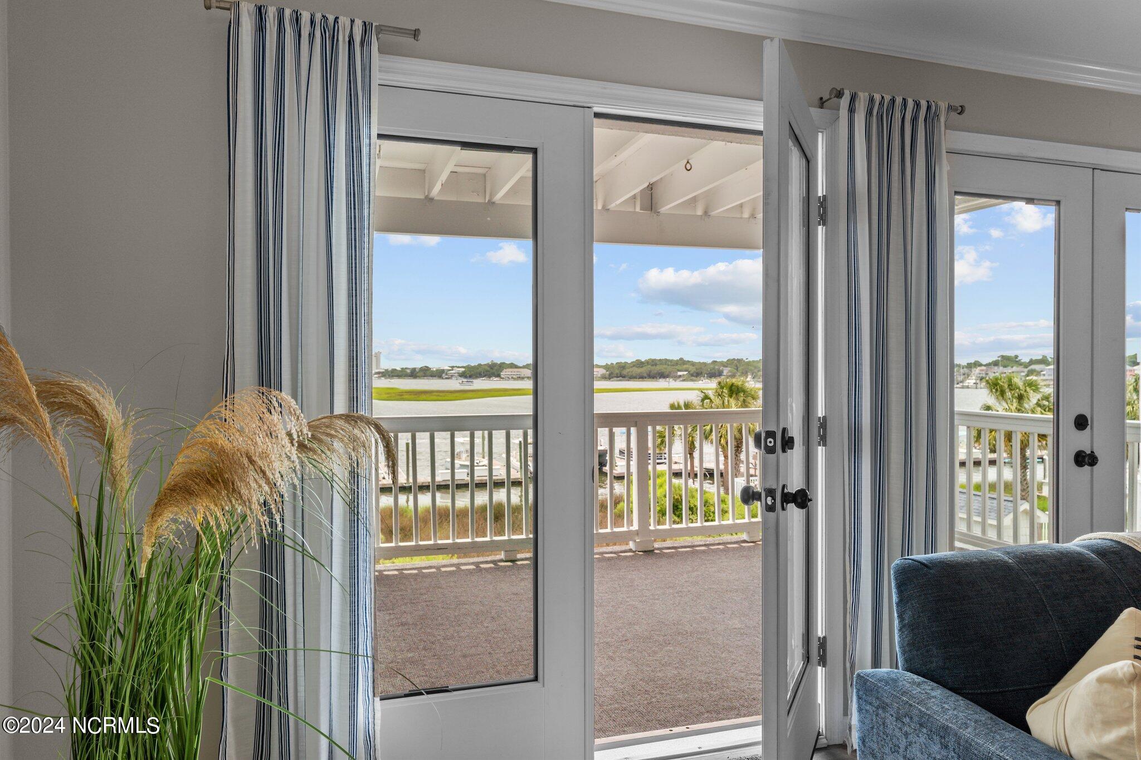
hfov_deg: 73.7
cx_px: 570
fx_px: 761
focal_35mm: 24
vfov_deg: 53.1
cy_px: 380
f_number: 7.1
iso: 100
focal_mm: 24
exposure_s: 1/15
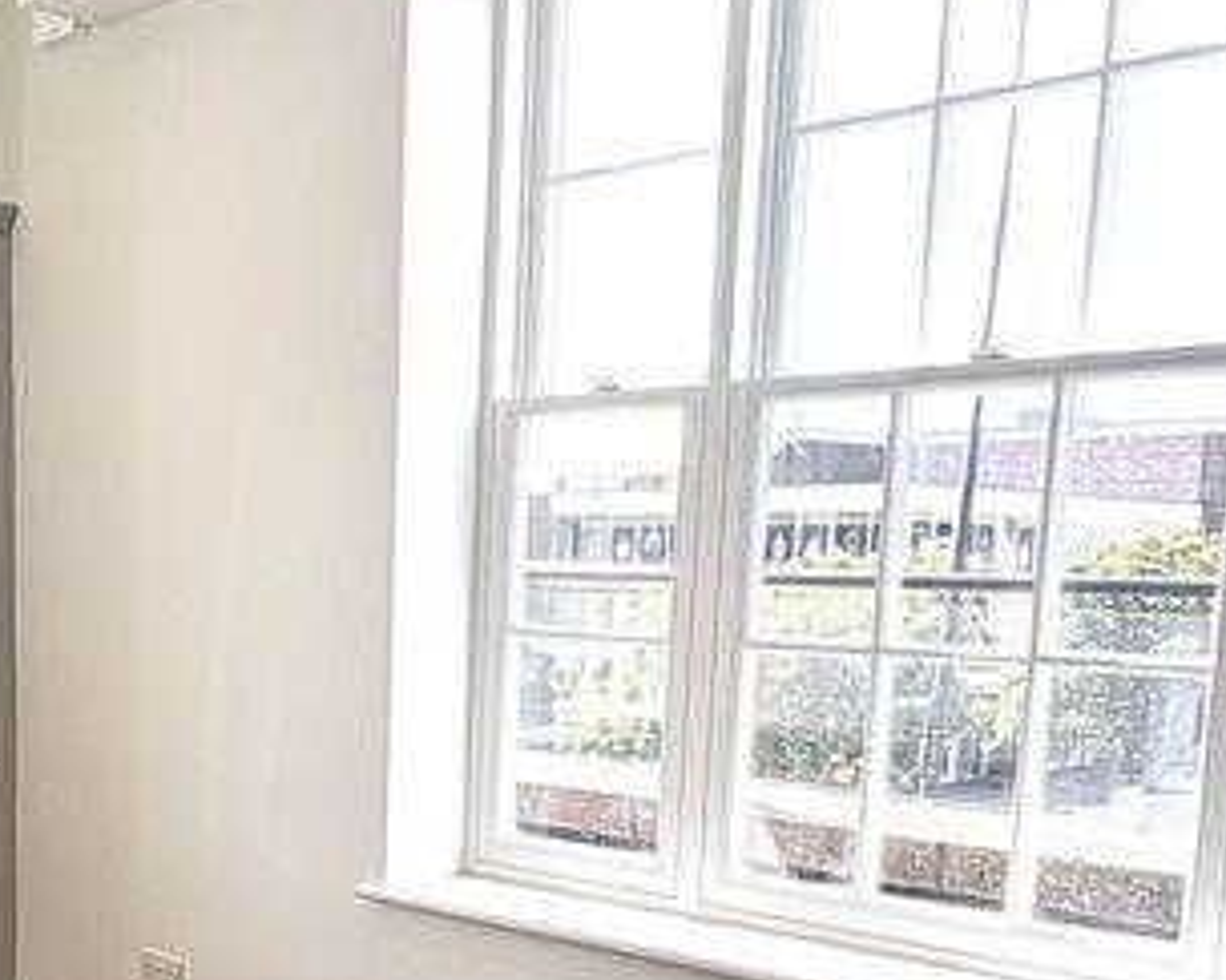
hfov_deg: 38.9
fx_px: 1669
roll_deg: +0.6
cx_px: 258
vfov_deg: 31.5
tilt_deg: -9.1
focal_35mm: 46
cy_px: 847
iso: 64
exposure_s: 1/383
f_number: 2.2
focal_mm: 2.22
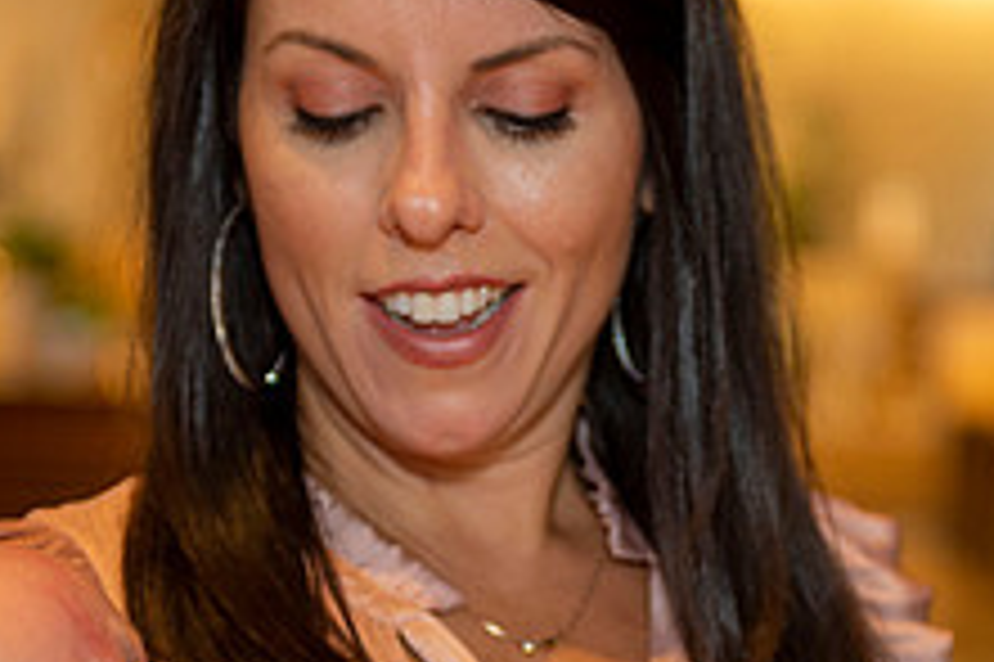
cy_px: 554
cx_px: 639
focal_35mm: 147
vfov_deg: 9.3
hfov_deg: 14.0
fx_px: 4056
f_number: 2.8
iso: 560
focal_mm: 56
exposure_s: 1/100
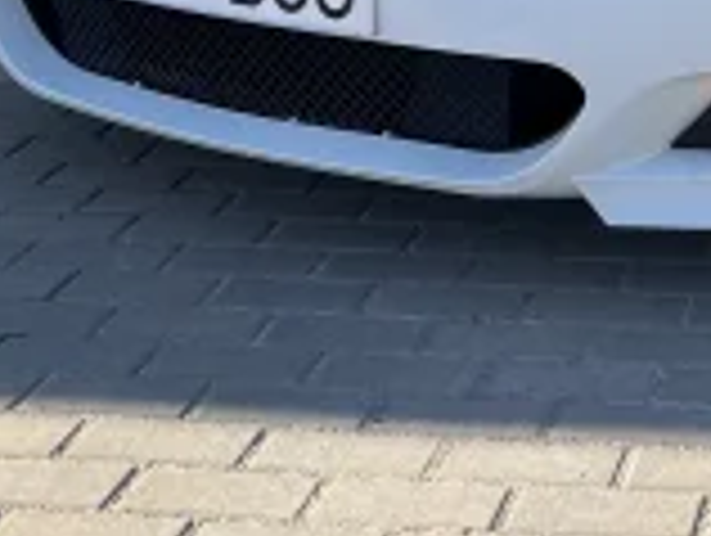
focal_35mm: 105
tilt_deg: -4.9
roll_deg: +1.0
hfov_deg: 18.2
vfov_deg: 13.0
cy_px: -392
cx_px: 734
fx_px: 2160
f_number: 1.6
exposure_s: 1/967
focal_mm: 5.1
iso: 50
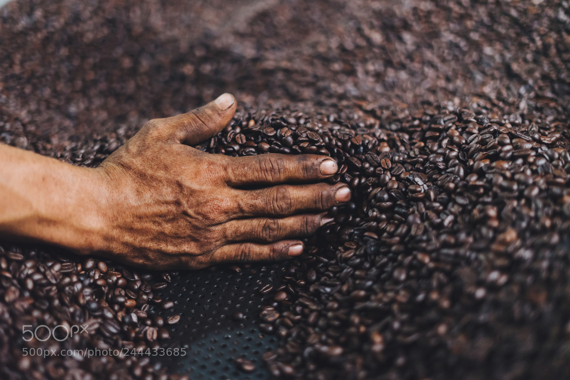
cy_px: 190
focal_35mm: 50
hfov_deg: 39.6
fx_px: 792
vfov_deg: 27.0
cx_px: 285
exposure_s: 1/200
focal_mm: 50
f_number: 1.8
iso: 2500
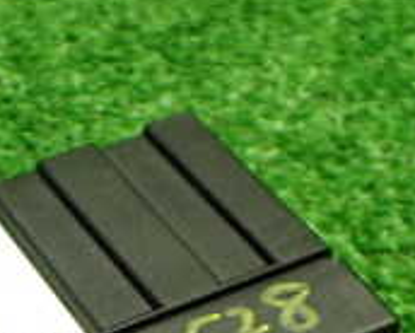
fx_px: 1254
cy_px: 509
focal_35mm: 102
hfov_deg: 18.3
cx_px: 7
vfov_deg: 14.1
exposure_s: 1/125
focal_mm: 5.4
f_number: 2.3
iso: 500
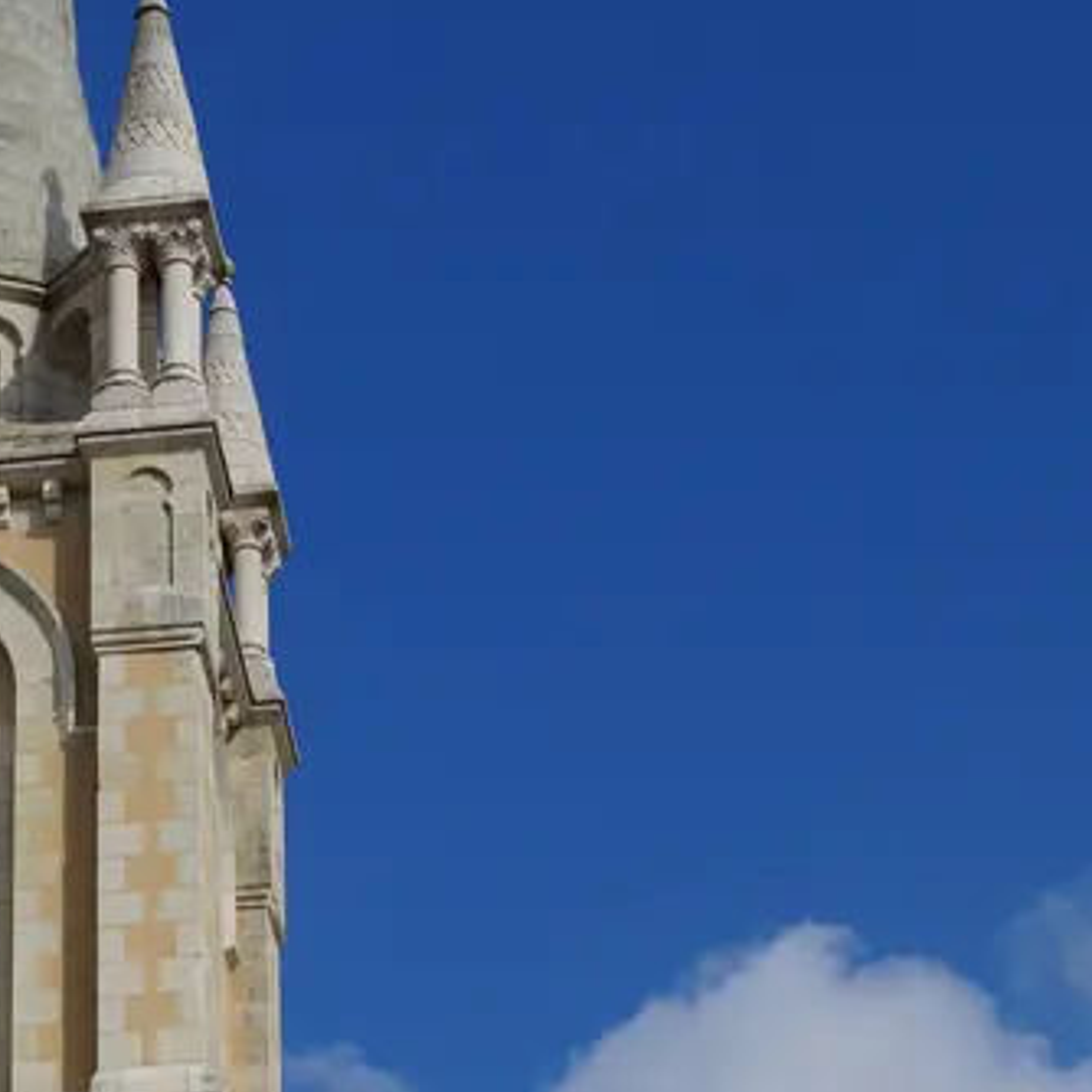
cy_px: 1432
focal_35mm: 127
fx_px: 4533
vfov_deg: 13.2
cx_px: 216
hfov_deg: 13.7
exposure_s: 1/400
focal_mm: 26
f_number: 10
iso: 100
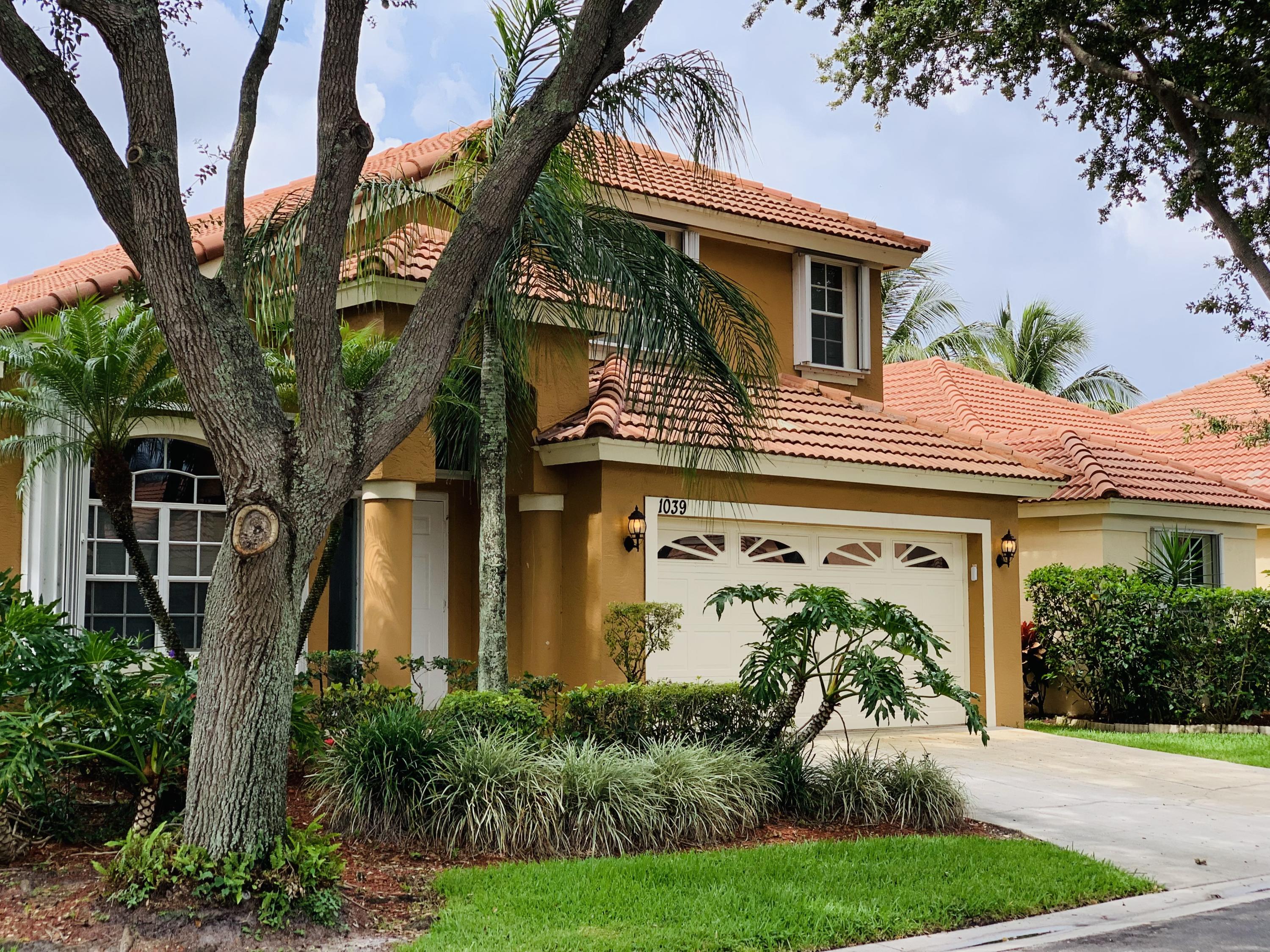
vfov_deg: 28.0
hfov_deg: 36.8
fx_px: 1908
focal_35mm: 52
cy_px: 476
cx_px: 635
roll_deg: -0.5
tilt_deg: +5.5
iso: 16
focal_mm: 6
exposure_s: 1/475
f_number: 2.4
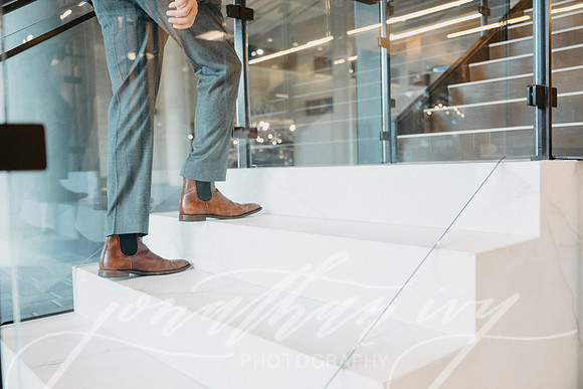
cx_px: 292
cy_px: 194
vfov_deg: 40.6
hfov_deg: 58.0
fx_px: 526
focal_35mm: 32
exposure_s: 1/500
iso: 2000
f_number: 2.8
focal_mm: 32.5
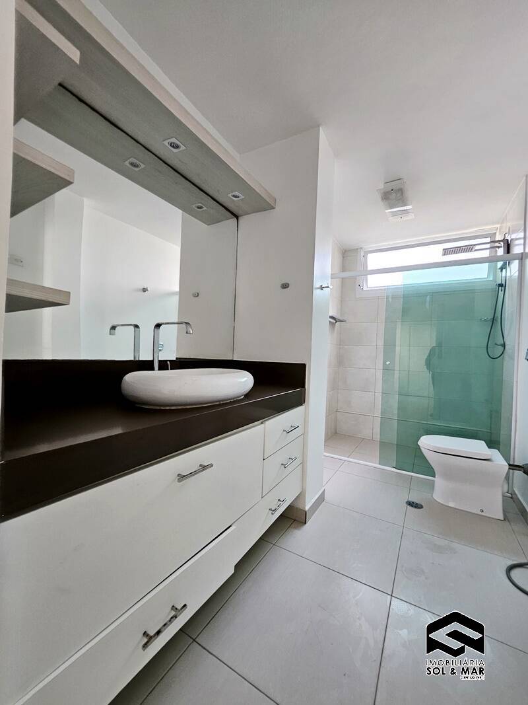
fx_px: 264
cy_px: 352
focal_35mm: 13
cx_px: 264
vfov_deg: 106.2
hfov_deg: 89.9
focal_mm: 1.7
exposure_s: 1/60
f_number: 2.2
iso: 125
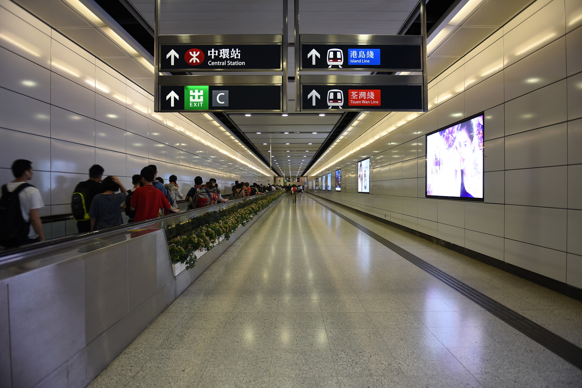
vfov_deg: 53.1
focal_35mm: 24
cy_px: 194
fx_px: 388
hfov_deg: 73.7
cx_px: 291
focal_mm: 24
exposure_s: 1/40
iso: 200
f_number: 2.8
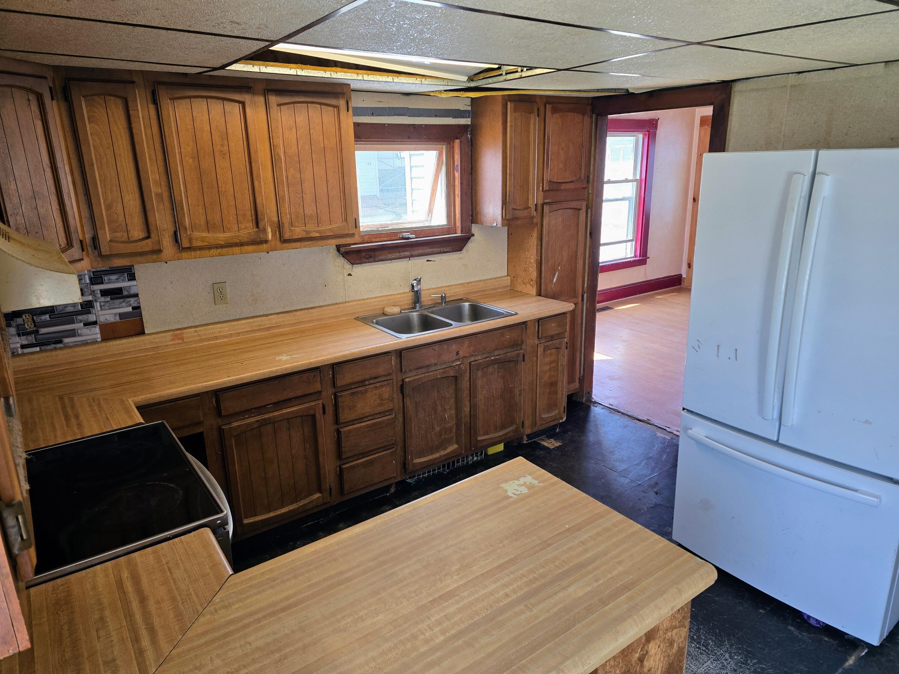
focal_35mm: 23
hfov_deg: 73.9
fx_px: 597
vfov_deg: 58.9
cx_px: 450
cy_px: 337
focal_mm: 6.3
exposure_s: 1/120
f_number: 1.7
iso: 80
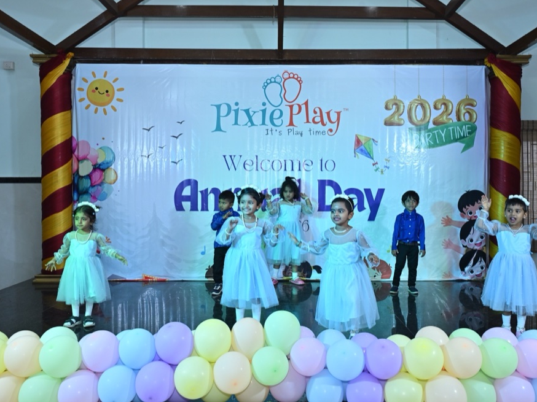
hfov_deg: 54.6
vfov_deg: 42.3
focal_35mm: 34
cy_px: 198
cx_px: 281
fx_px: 520
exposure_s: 1/160
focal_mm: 30.5
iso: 800
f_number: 7.1
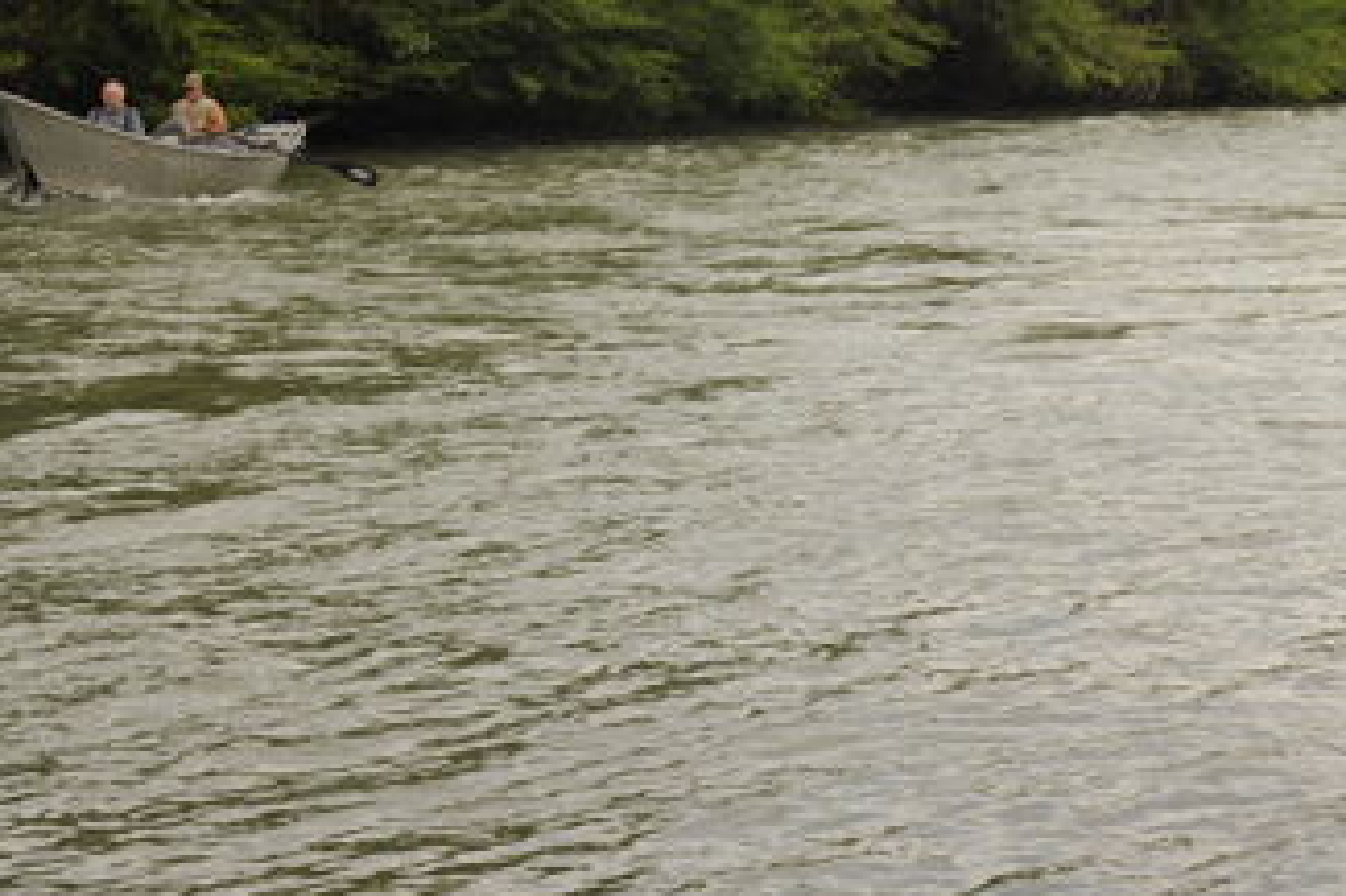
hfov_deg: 23.5
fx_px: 3214
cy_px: -157
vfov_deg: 15.3
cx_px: 970
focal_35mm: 86
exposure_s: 1/200
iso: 200
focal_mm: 35
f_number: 10
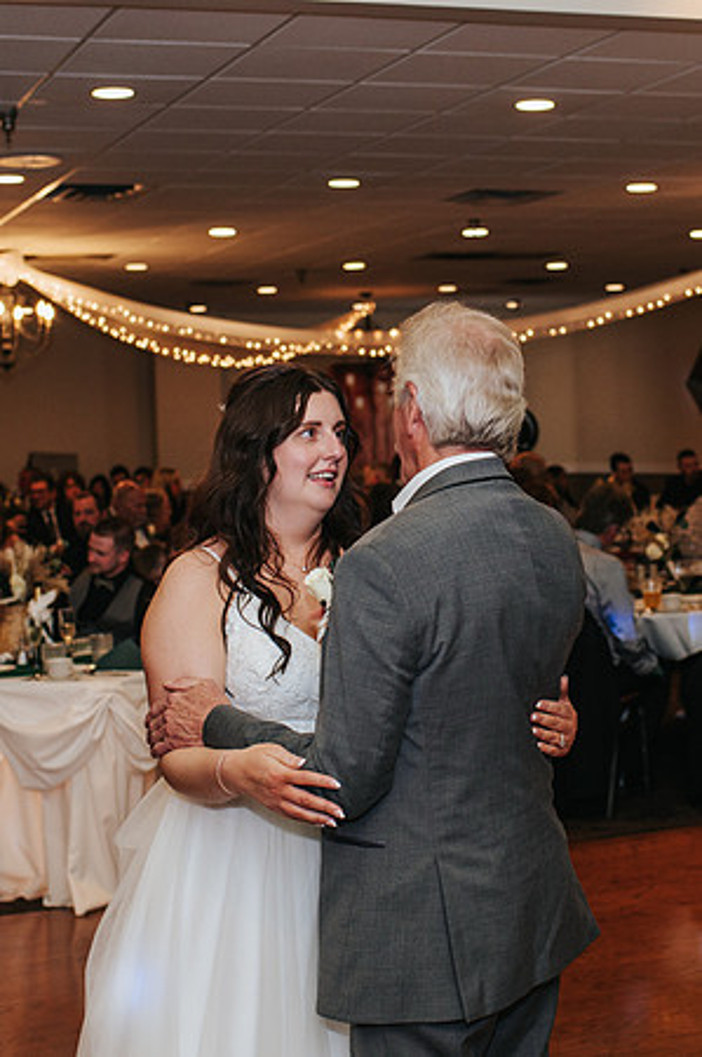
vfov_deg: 30.6
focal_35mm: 66
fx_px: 1925
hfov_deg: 20.6
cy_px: 399
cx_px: 425
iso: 800
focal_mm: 35
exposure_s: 1/200
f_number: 2.8
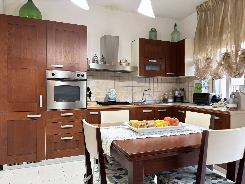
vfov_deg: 53.1
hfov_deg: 67.3
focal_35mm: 26
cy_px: 92
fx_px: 184
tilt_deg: -0.6
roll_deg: +0.0
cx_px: 122
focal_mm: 5.96
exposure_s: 1/50
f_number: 1.6
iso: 160
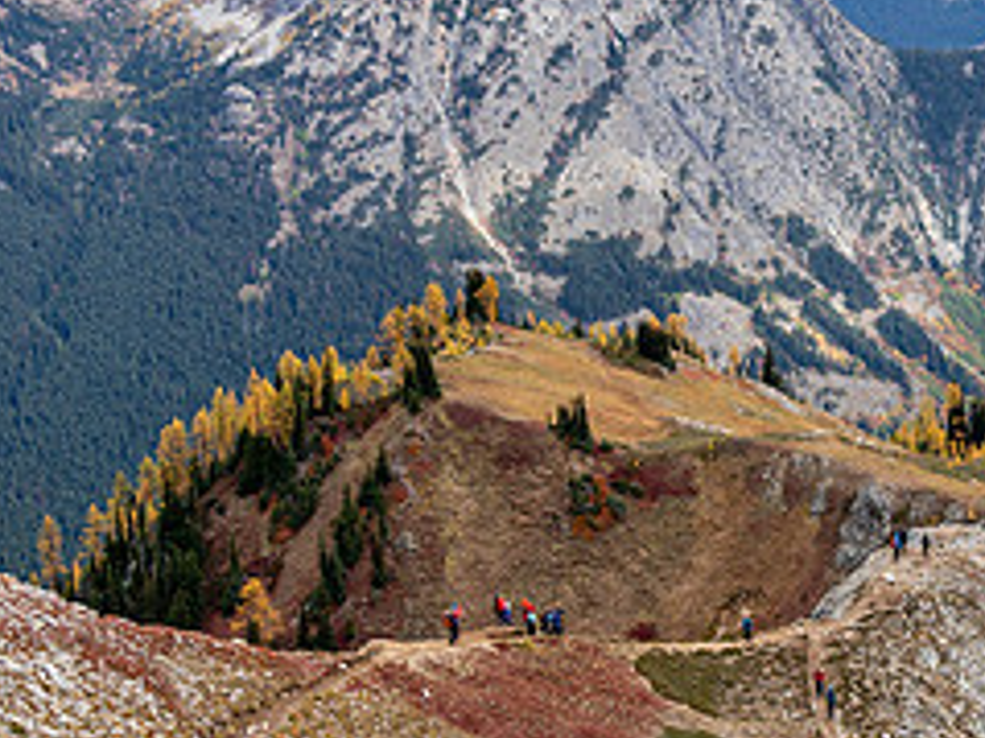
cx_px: 1109
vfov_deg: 17.5
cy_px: 456
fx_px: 2389
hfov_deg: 21.9
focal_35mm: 84
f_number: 4.5
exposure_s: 1/200
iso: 100
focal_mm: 24
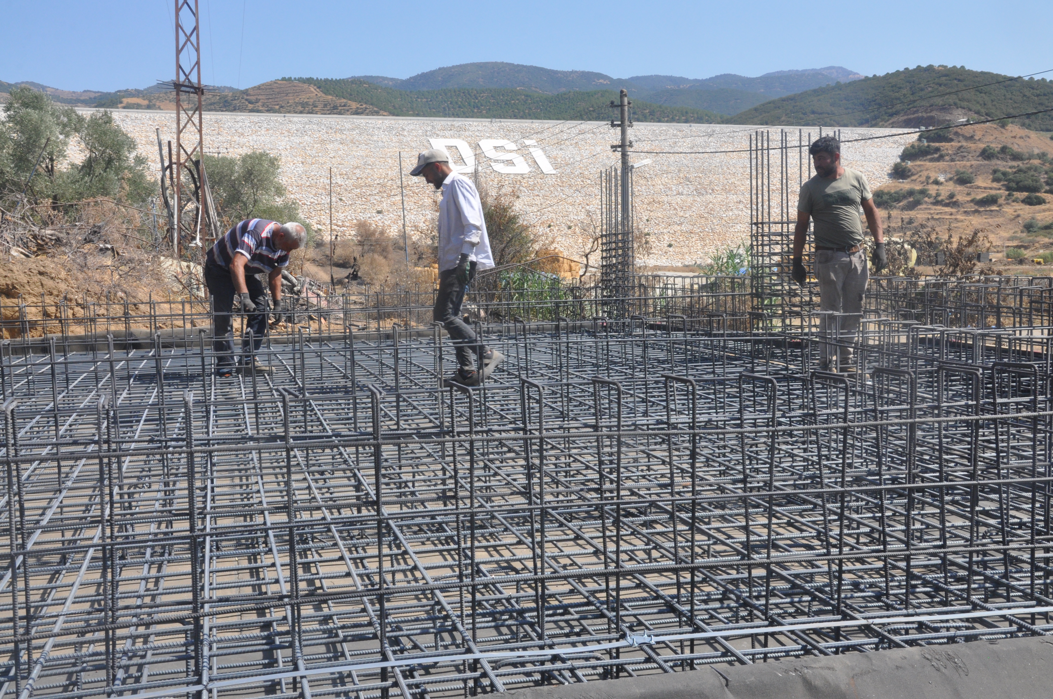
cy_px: 350
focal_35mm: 39
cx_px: 526
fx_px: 1139
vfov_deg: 34.1
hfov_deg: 49.6
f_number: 16
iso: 640
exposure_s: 1/250
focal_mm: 26
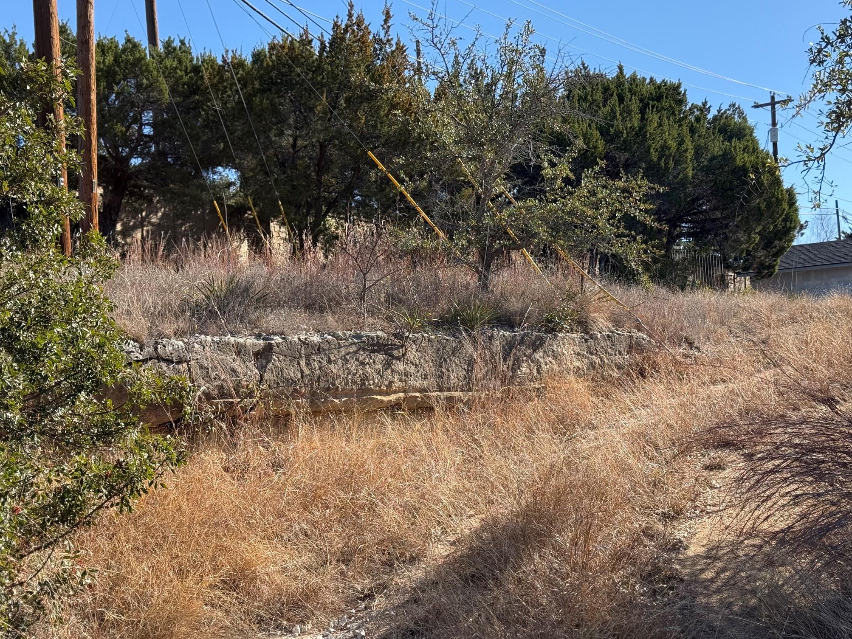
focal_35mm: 49
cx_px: 425
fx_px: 1206
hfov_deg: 38.9
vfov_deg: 29.7
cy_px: 319
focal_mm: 6.76
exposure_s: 1/2415
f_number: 1.78
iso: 80
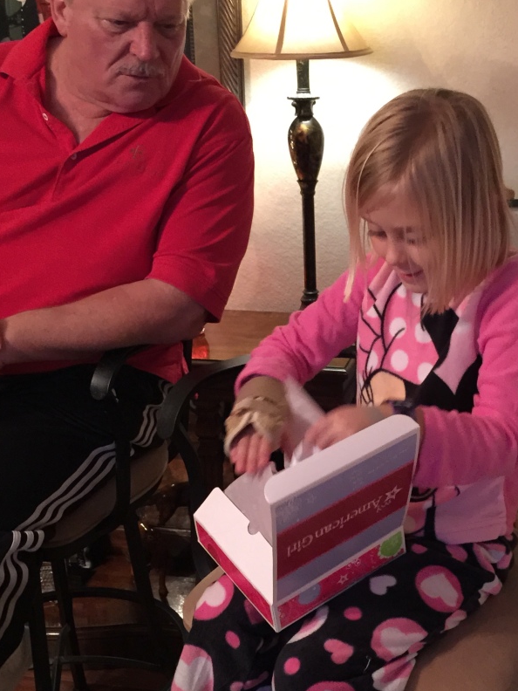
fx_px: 998
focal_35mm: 50
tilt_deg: -19.6
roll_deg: -0.7
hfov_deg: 28.7
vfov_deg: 38.1
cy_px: 384
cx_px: 380
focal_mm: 4.15
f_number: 2.2
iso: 160
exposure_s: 1/4
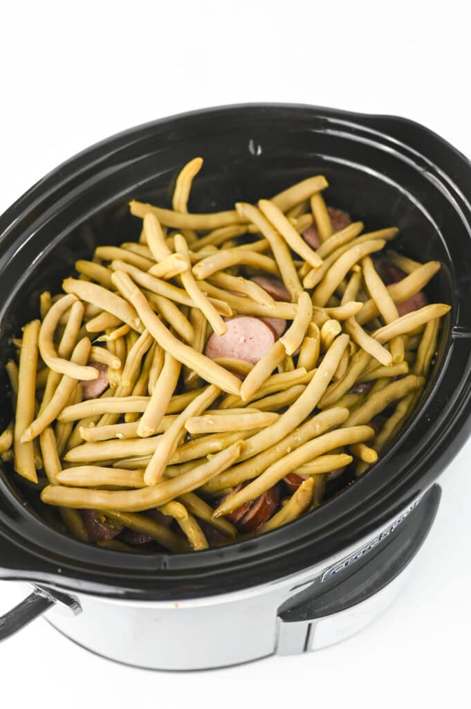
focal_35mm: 50
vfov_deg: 39.6
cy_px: 354
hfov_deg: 26.9
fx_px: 983
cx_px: 236
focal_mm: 50
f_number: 4
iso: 800
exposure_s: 1/125
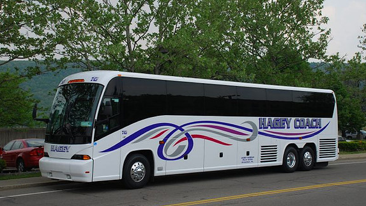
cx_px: 184
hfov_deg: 40.6
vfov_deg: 23.5
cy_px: 109
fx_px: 495
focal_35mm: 51
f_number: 7.1
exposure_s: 1/250
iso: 100
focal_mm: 32
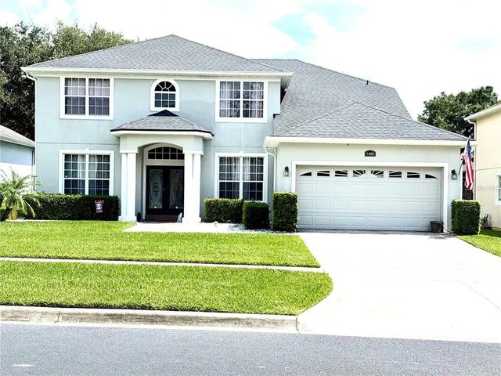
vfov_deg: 30.3
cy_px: 188
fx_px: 695
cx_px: 250
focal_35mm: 48
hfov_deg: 39.7
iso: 64
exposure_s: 1/6024
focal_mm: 6.76
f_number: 1.78
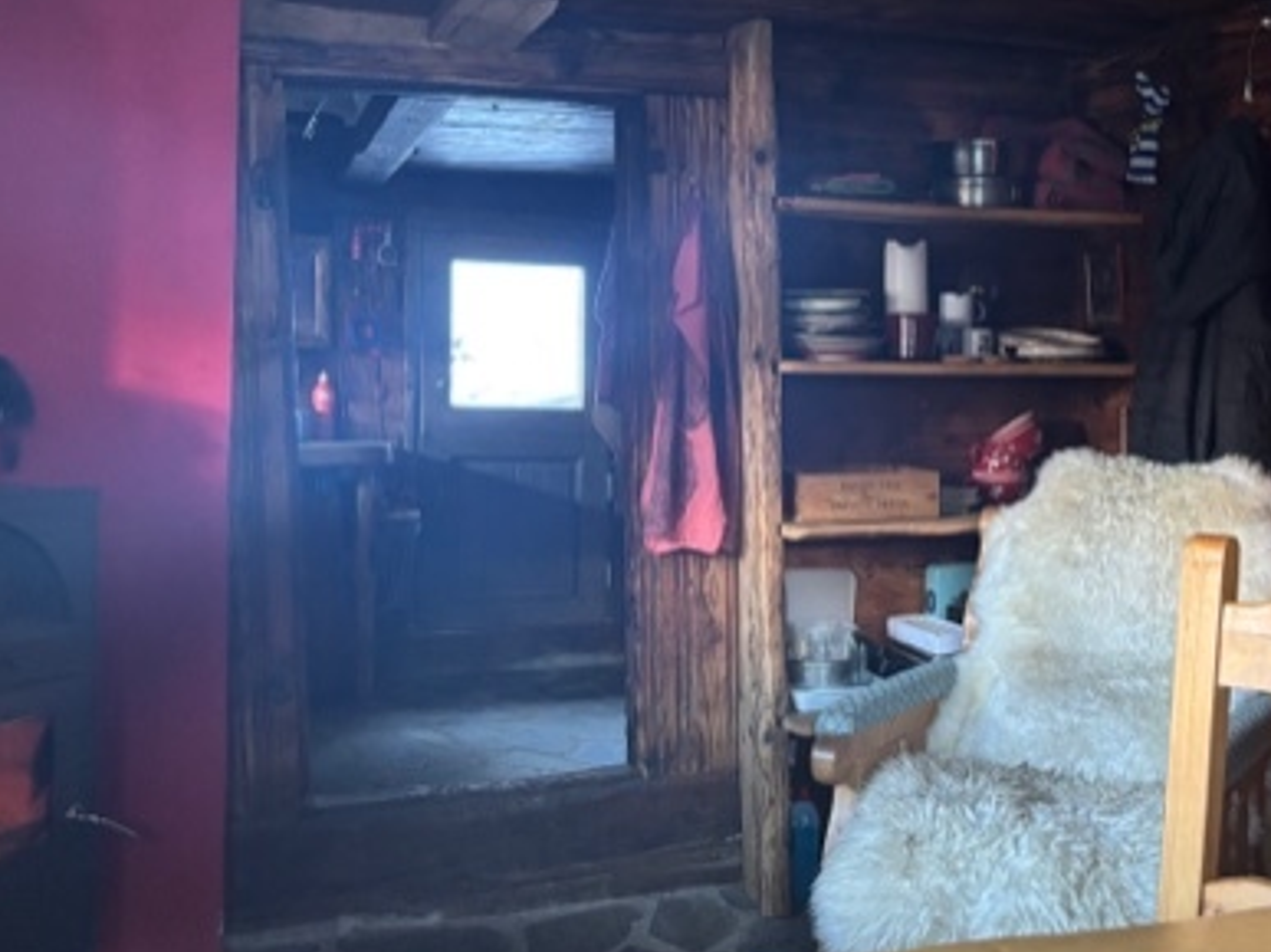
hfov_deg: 43.2
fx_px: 1578
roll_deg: -2.1
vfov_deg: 33.6
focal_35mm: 43
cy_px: 443
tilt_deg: -2.4
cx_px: 854
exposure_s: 1/42
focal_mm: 5.96
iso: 500
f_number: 1.6
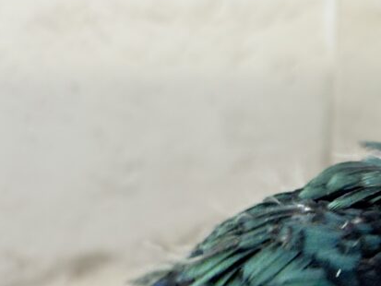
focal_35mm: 151
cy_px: 200
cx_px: 492
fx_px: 1662
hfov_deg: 12.7
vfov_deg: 9.8
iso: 100
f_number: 1.6
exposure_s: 1/100
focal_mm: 5.96
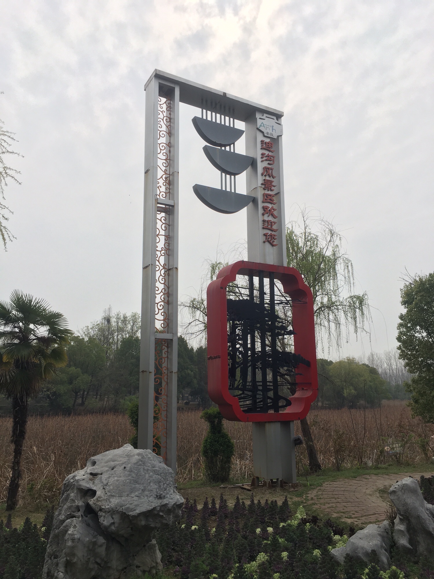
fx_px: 485
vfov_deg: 61.7
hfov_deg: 48.2
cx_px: 217
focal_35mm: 29
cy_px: 290
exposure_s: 1/1183
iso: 25
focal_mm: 4.15
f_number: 2.2
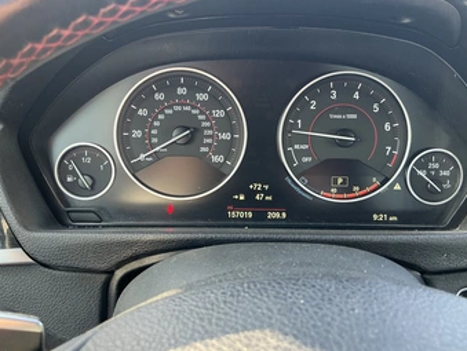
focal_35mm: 33
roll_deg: +1.5
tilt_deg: -18.3
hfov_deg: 55.3
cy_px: 150
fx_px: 446
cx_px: 223
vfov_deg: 42.9
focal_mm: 3
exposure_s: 1/87
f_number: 1.8
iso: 64
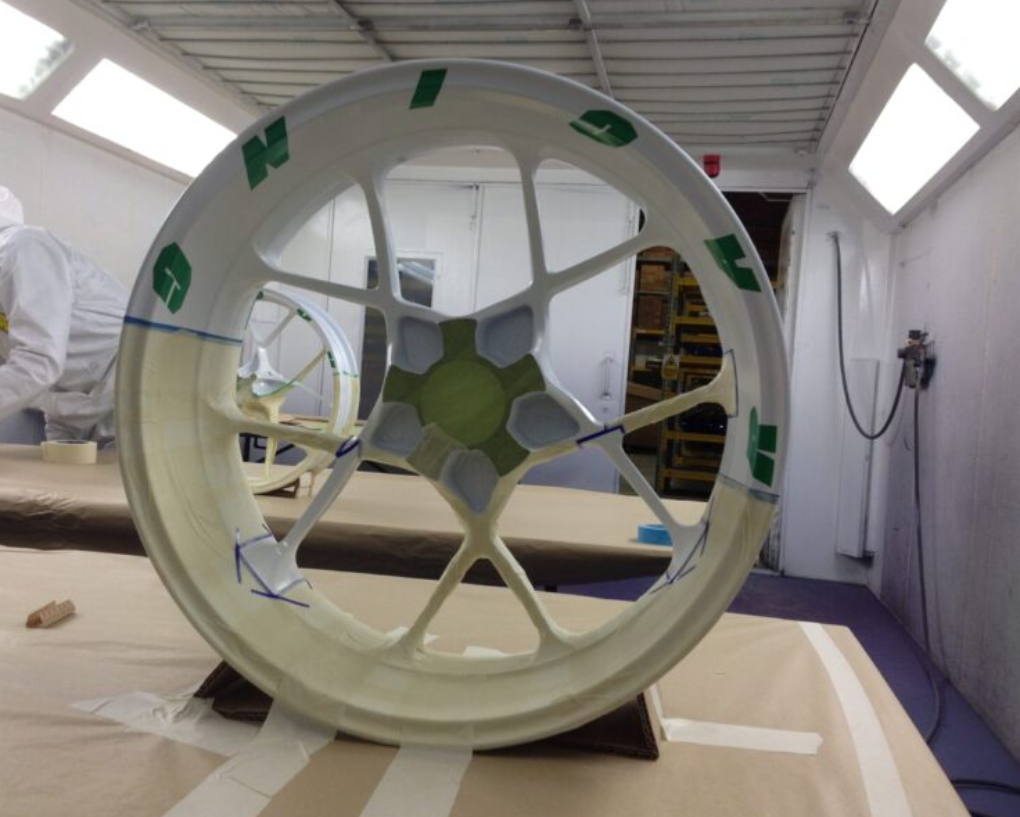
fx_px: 1057
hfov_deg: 51.5
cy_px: 408
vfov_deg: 42.2
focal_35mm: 35
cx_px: 481
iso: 80
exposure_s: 1/60
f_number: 2.4
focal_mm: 4.13
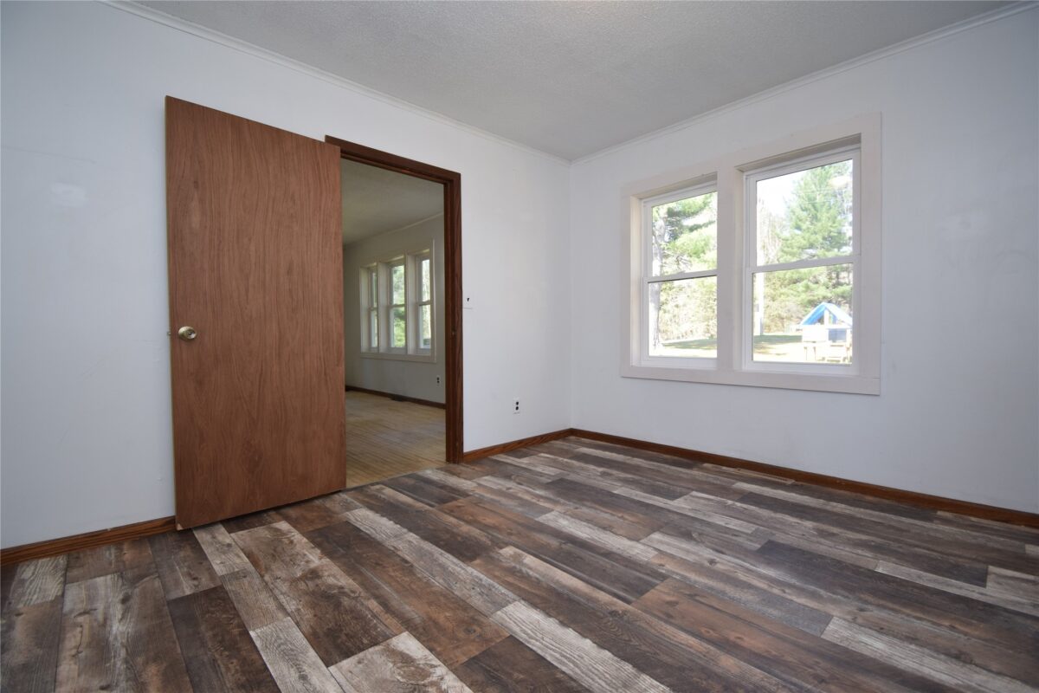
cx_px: 520
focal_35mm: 15
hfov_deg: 100.4
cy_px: 346
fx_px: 433
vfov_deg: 77.3
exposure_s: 1/100
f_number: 5
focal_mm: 10
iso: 400
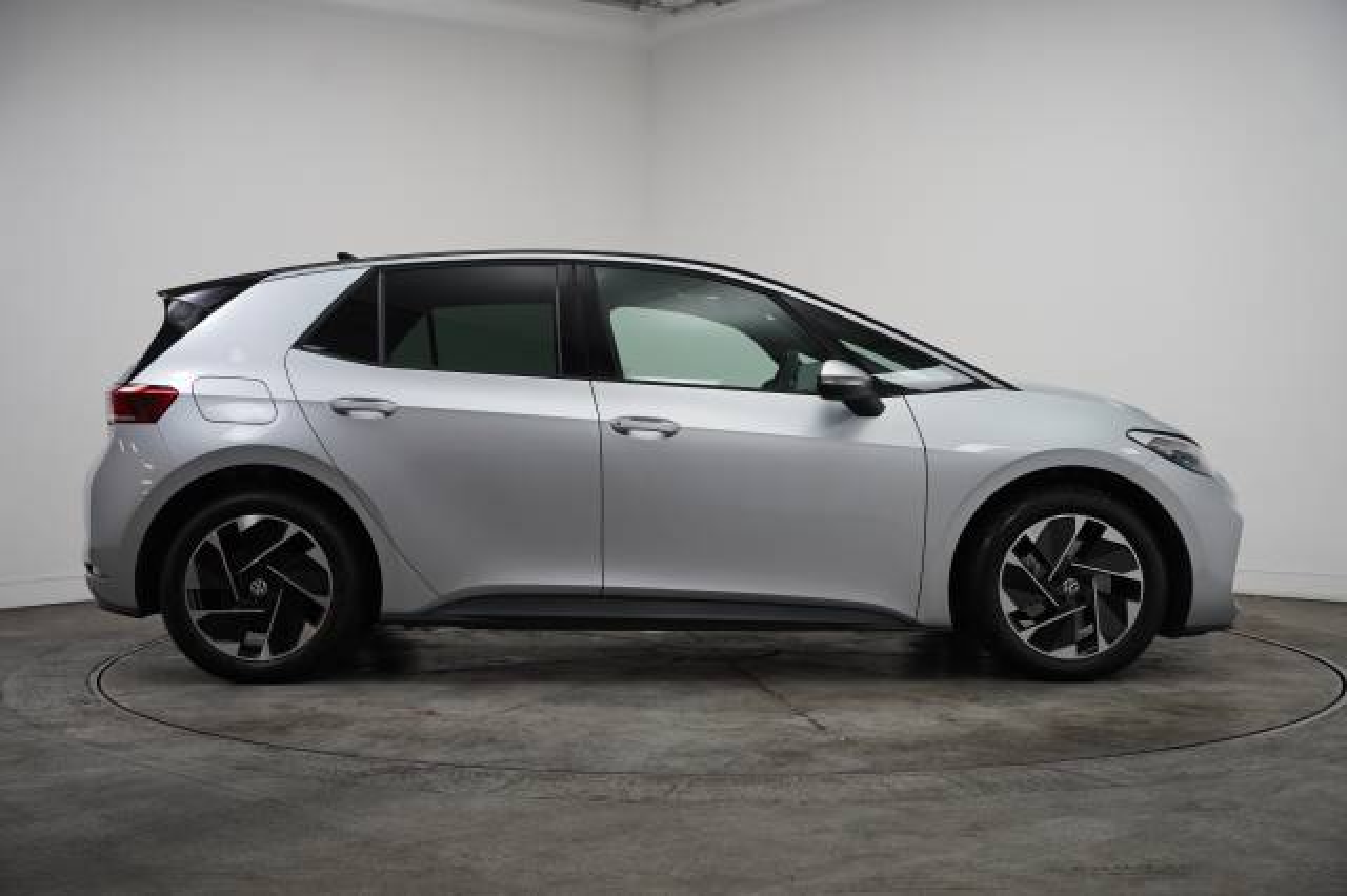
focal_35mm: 42
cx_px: 674
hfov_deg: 46.3
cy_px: 448
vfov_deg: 31.8
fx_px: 1574
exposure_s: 1/160
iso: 1000
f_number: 4
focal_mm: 42.1
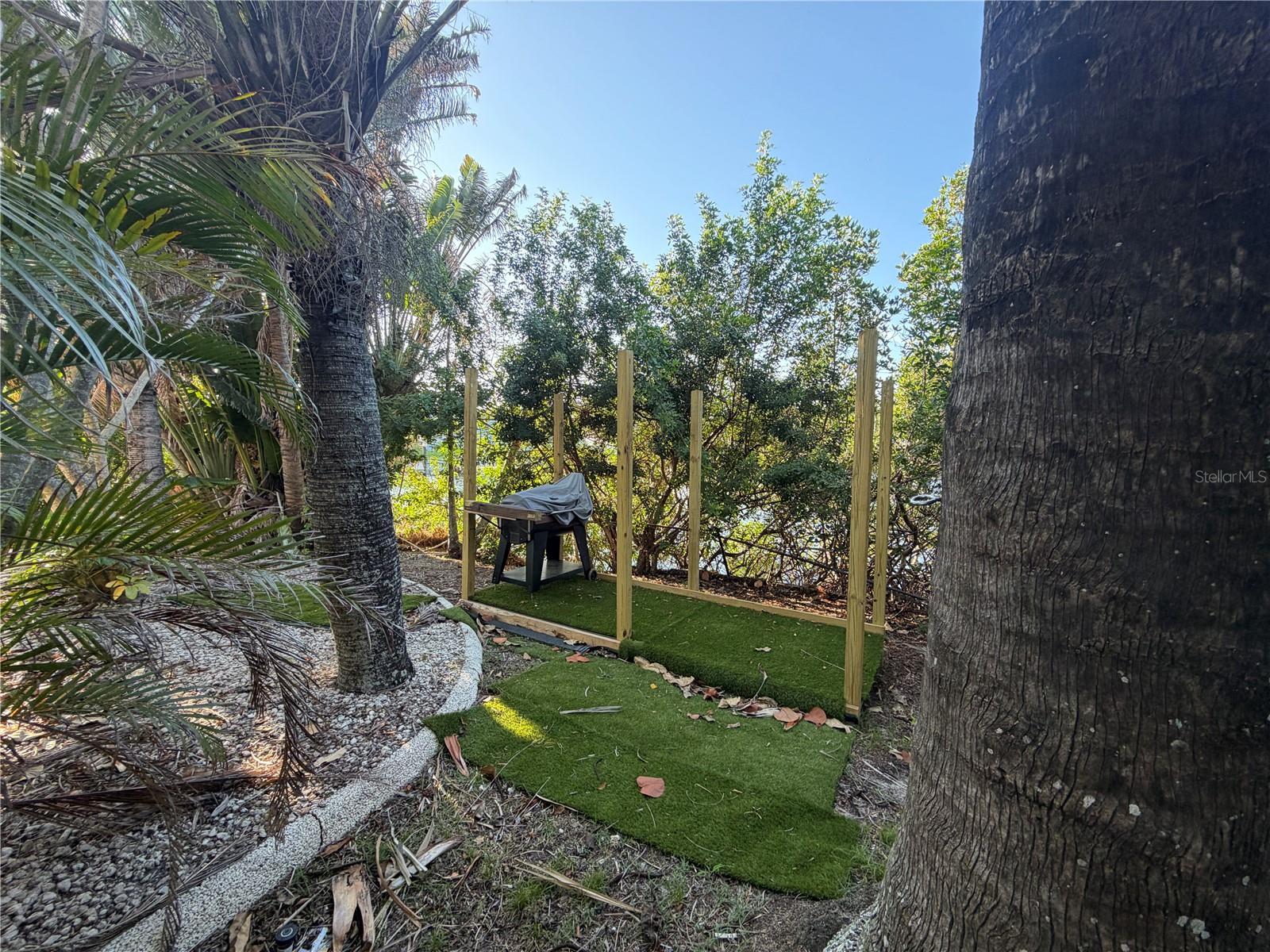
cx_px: 635
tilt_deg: -4.1
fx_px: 514
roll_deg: -0.5
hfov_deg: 102.1
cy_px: 476
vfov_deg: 85.7
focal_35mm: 14
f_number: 2.2
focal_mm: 2.22
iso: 64
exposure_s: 1/121
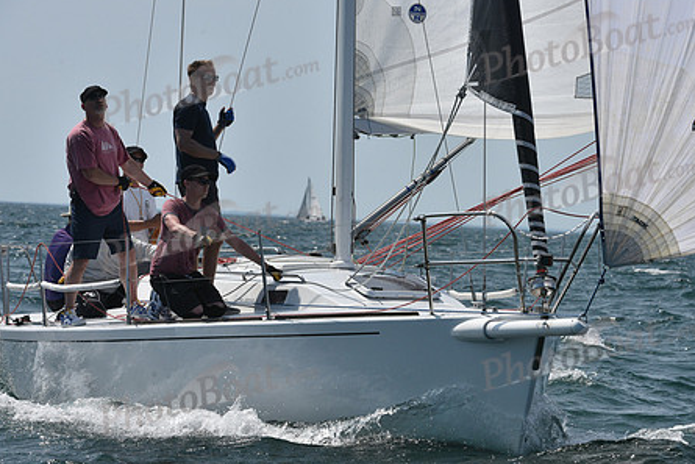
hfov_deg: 7.5
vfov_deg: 5.0
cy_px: 291
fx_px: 5291
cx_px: 401
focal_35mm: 274
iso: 320
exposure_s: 1/1000
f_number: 10
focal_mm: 210
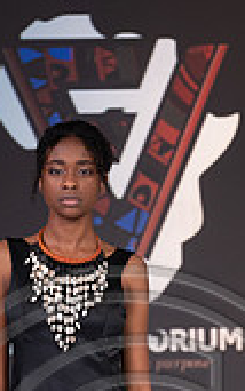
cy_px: 494
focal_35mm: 294
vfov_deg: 7.1
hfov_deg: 4.5
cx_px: 125
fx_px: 3138
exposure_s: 1/400
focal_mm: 110
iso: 2000
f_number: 5.6
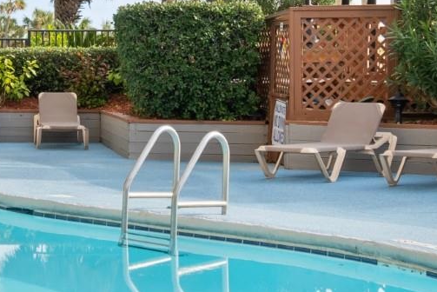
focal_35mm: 103
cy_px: 63
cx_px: -60
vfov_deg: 13.3
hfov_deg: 18.9
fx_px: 1251
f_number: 5.3
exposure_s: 1/100
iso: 100
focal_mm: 16
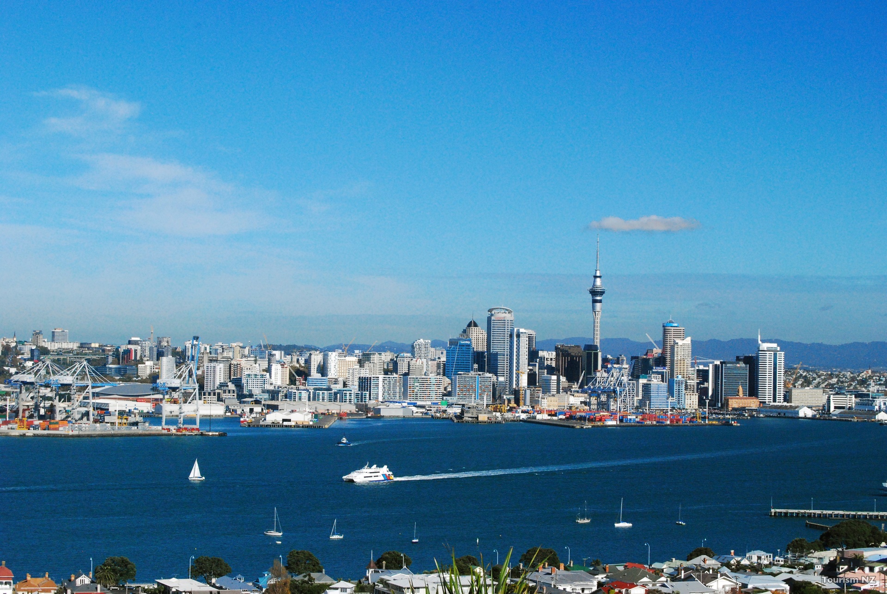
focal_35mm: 82
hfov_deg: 24.6
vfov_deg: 16.6
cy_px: 297
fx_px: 2035
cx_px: 444
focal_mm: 55
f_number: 14
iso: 1600
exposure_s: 1/800
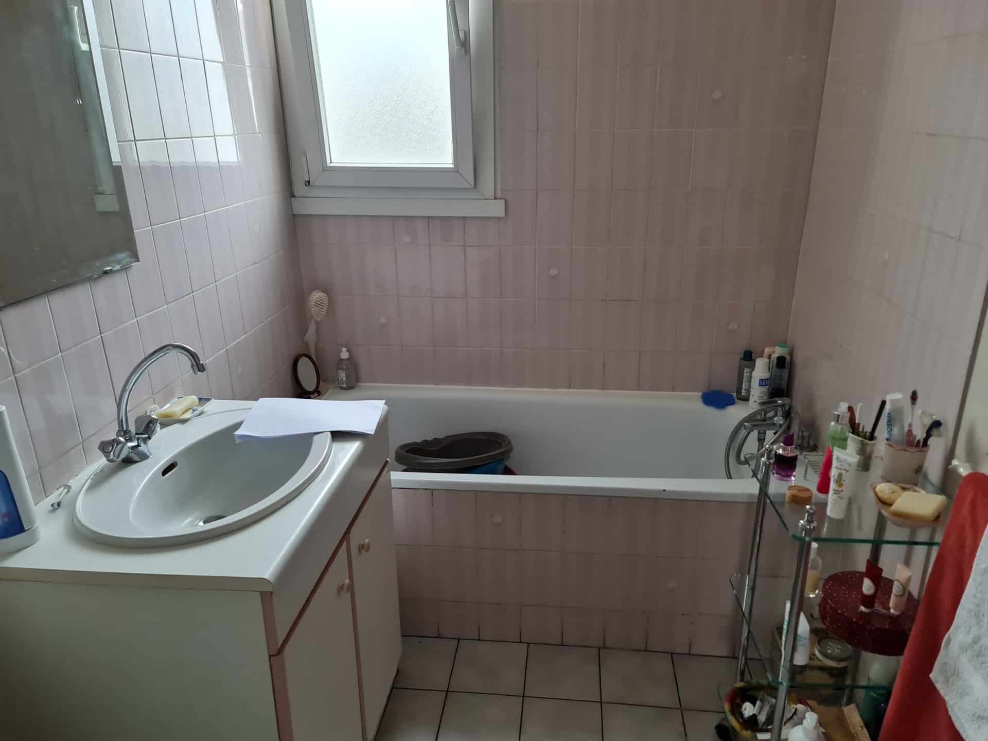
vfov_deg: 54.9
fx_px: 714
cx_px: 494
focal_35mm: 25
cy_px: 370
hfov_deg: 69.4
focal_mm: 7
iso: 250
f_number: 1.8
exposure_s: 1/100
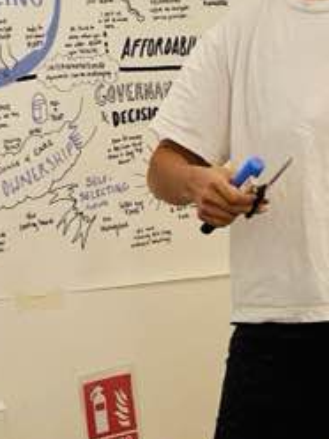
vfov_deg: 13.4
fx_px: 1863
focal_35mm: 147
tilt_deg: +0.0
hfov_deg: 10.0
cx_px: 15
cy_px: 235
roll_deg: +2.7
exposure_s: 1/121
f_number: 2
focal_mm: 6
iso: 100
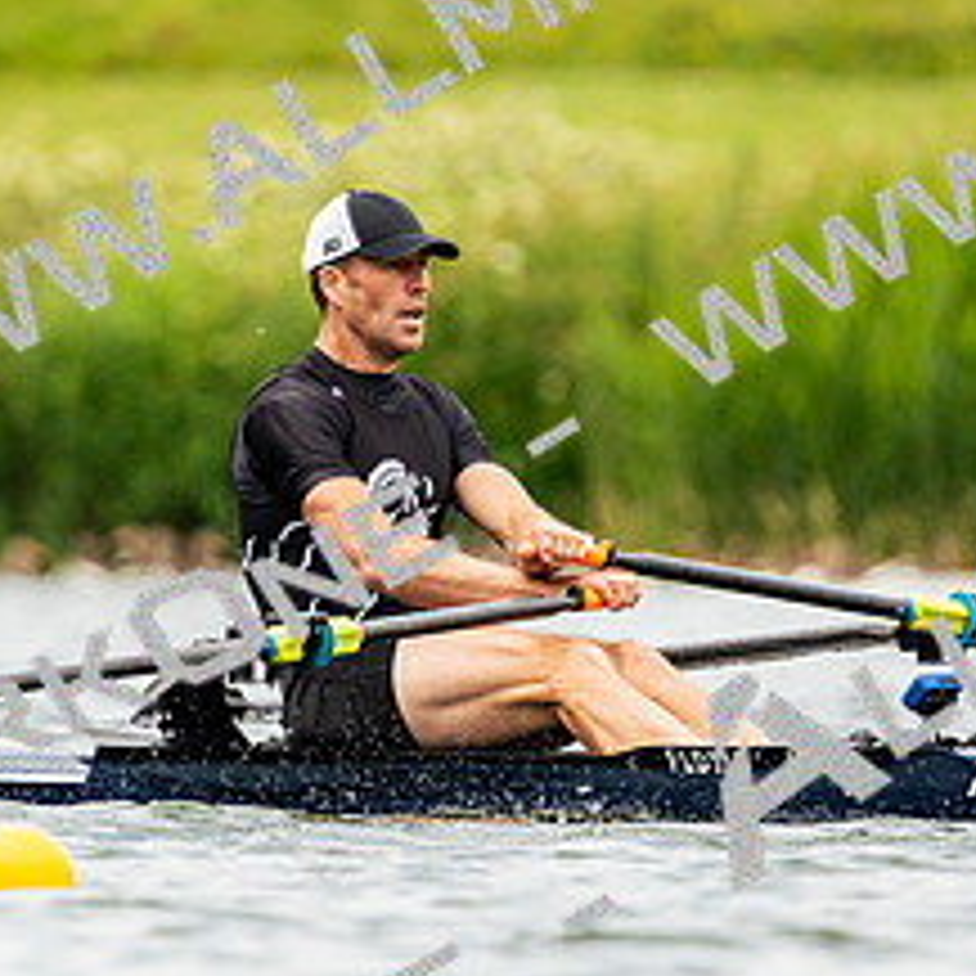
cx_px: 324
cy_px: 461
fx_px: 43478
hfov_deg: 1.3
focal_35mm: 1363
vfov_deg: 1.3
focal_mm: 600
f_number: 6.3
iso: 500
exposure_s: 1/2000
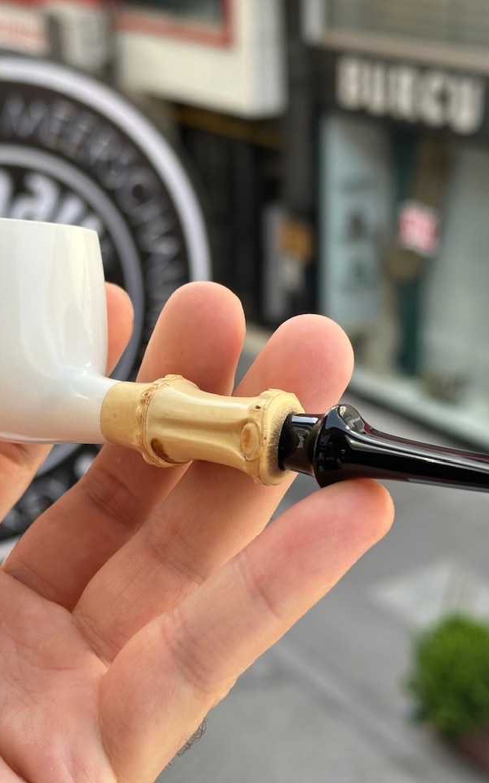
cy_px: 392
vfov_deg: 30.2
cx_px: 207
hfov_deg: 19.1
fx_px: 1450
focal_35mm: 68
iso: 64
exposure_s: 1/437
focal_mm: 6.86
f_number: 1.78
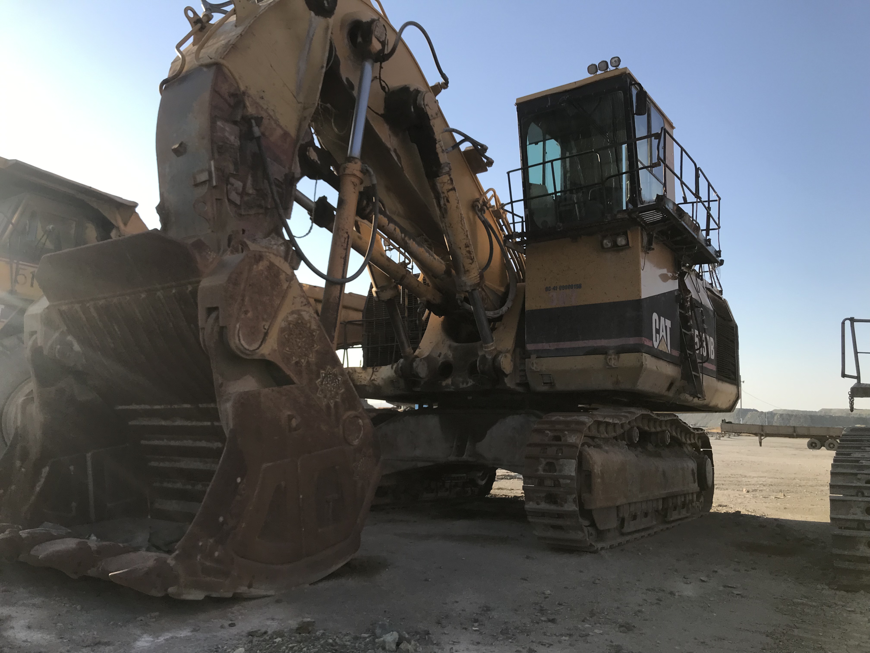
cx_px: 435
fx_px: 704
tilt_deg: +7.8
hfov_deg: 63.4
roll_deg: -2.6
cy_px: 326
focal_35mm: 28
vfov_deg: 49.7
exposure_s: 1/1053
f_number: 1.8
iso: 20
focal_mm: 3.99
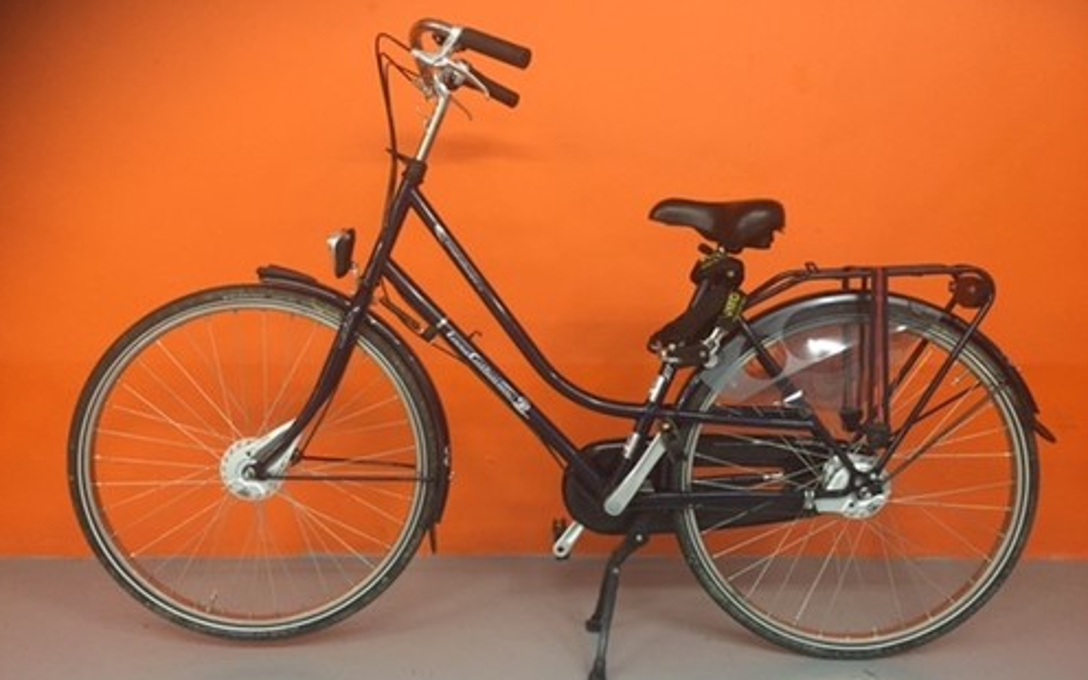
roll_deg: +0.0
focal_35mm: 31
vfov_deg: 40.6
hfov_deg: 61.2
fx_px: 919
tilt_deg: -5.9
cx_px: 542
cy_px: 321
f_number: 2.2
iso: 200
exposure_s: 1/33
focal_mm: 4.15
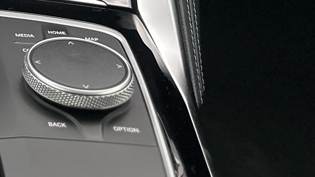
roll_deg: +4.4
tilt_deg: -18.0
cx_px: -435
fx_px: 1061
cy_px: -281
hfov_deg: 13.0
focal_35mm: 127
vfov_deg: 8.5
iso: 64
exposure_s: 1/235
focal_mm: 6.86
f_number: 1.78
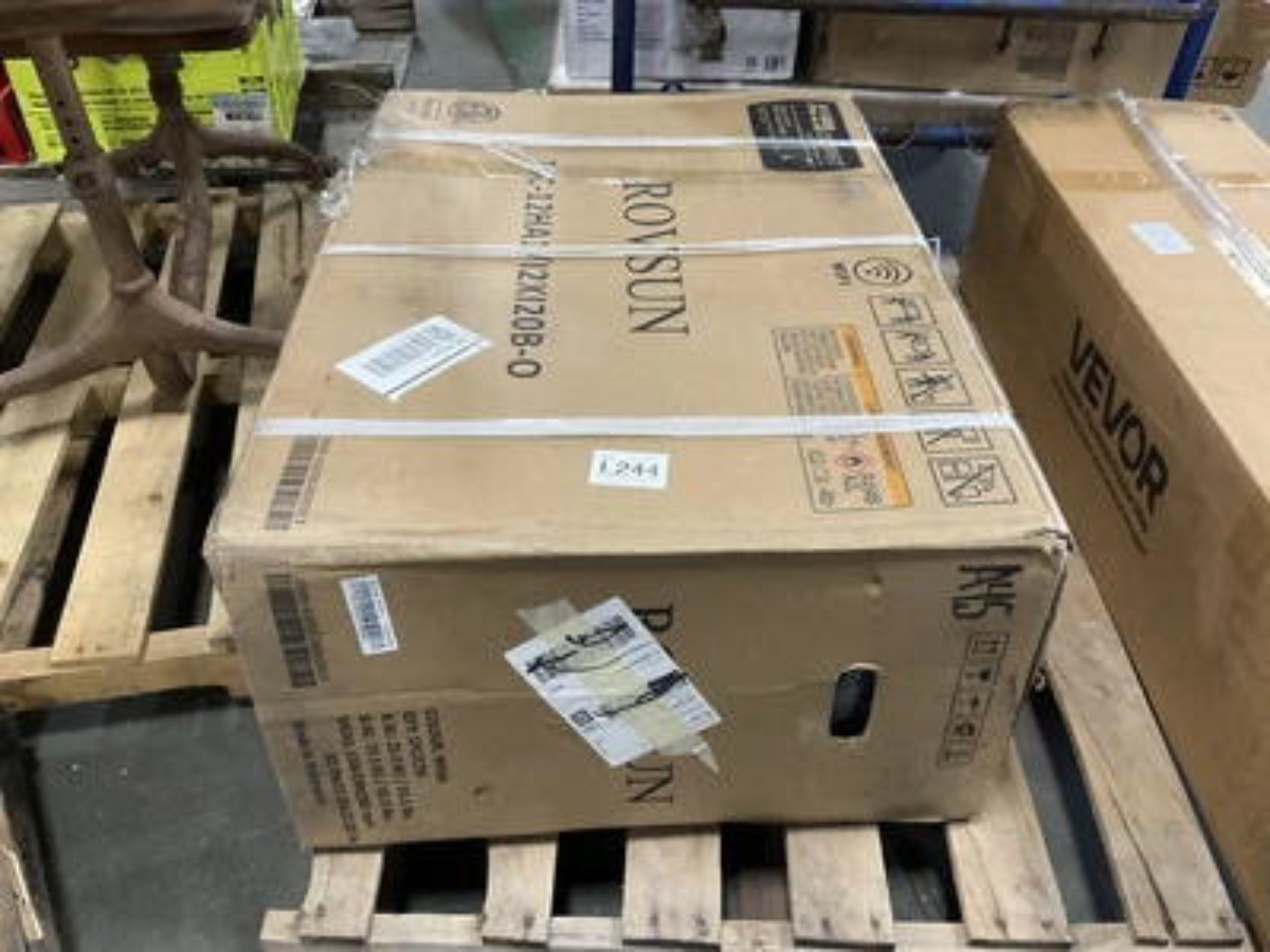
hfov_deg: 61.7
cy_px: 476
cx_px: 635
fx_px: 1064
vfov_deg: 48.2
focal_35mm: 29
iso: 200
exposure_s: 1/40
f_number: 1.8
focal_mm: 3
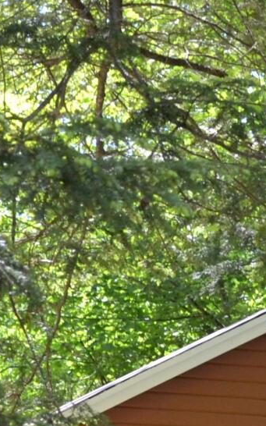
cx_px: 261
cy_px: 519
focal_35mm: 201
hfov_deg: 6.5
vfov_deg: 10.3
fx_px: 2333
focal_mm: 24
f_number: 5.6
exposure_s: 1/125
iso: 280
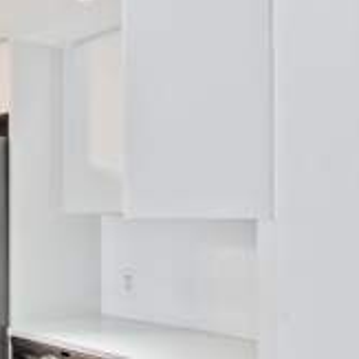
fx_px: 528
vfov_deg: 37.3
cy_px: 224
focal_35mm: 45
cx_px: -145
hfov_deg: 28.3
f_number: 8
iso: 640
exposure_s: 1/15
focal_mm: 18
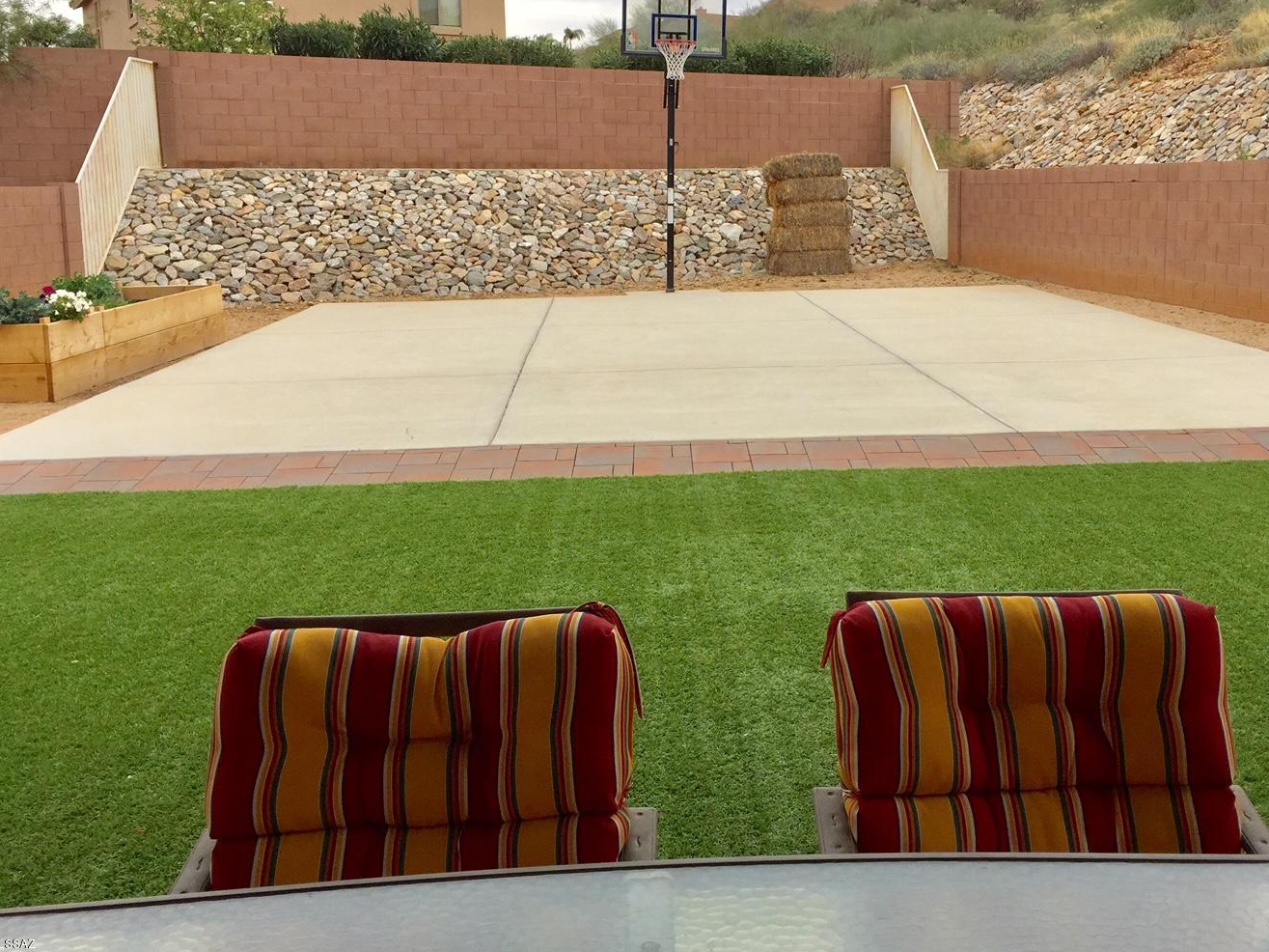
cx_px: 731
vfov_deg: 39.5
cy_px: 393
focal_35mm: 36
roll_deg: +0.3
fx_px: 1320
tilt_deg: -6.4
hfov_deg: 51.2
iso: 32
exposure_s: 1/1276
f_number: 2.2
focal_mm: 4.15
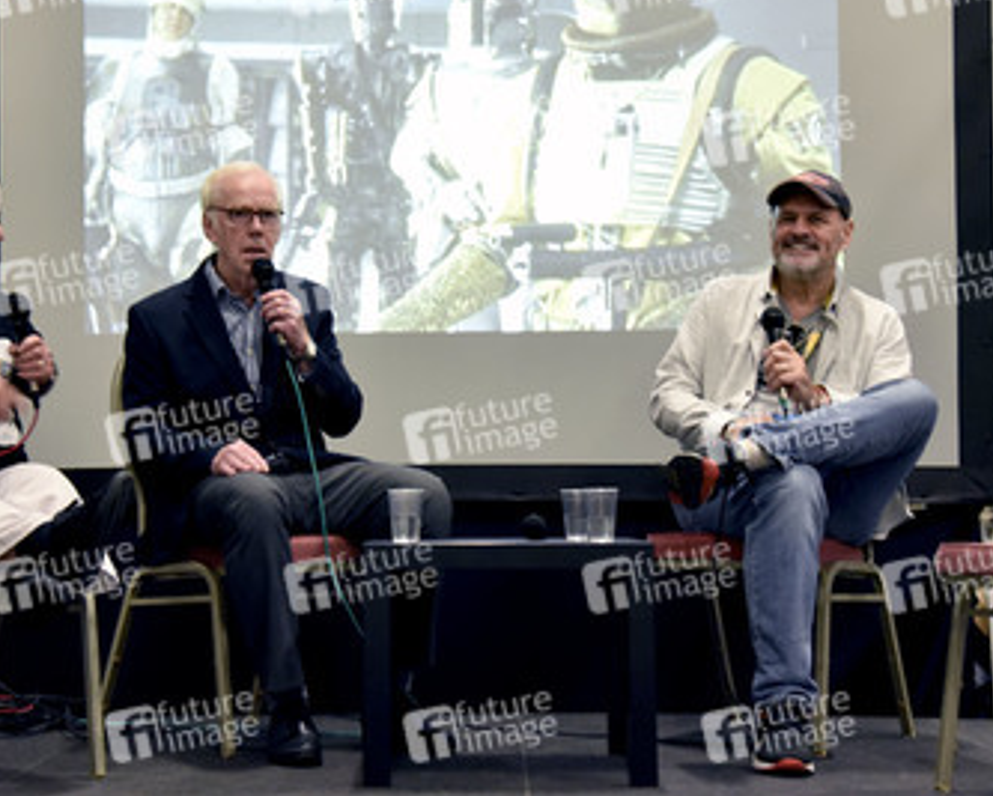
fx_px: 1941
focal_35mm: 66
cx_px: 401
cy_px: 355
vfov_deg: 23.2
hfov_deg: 28.6
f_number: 4.5
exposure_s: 1/80
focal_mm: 52
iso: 4500
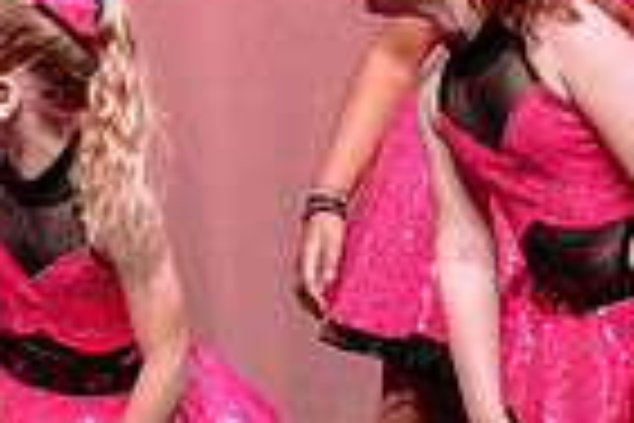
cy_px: -80
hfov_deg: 2.3
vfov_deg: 1.5
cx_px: -370
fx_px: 15673
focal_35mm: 890
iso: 1250
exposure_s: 1/400
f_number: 2.8
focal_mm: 165
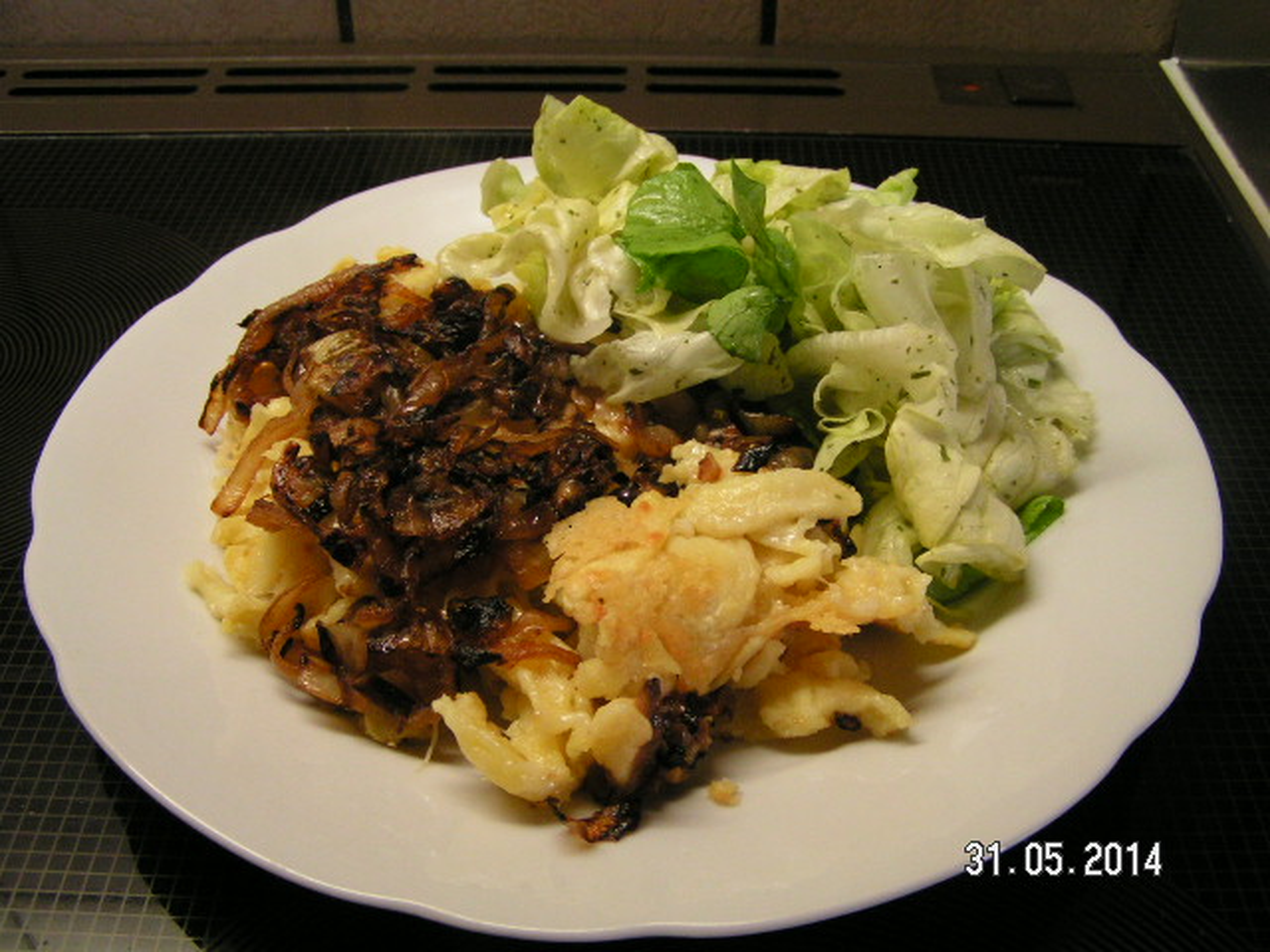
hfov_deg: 49.0
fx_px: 1394
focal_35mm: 38
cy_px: 476
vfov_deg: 37.7
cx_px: 635
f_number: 2.8
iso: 200
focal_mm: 5.8
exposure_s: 1/20
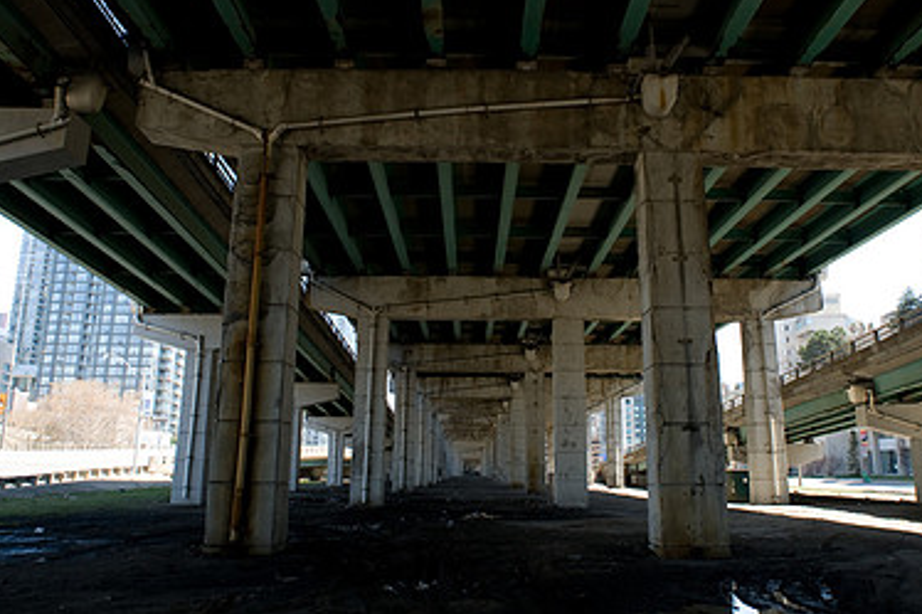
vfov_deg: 42.1
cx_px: 491
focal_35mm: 31
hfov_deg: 60.3
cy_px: 247
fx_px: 794
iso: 200
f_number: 5.6
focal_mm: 20
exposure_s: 1/250
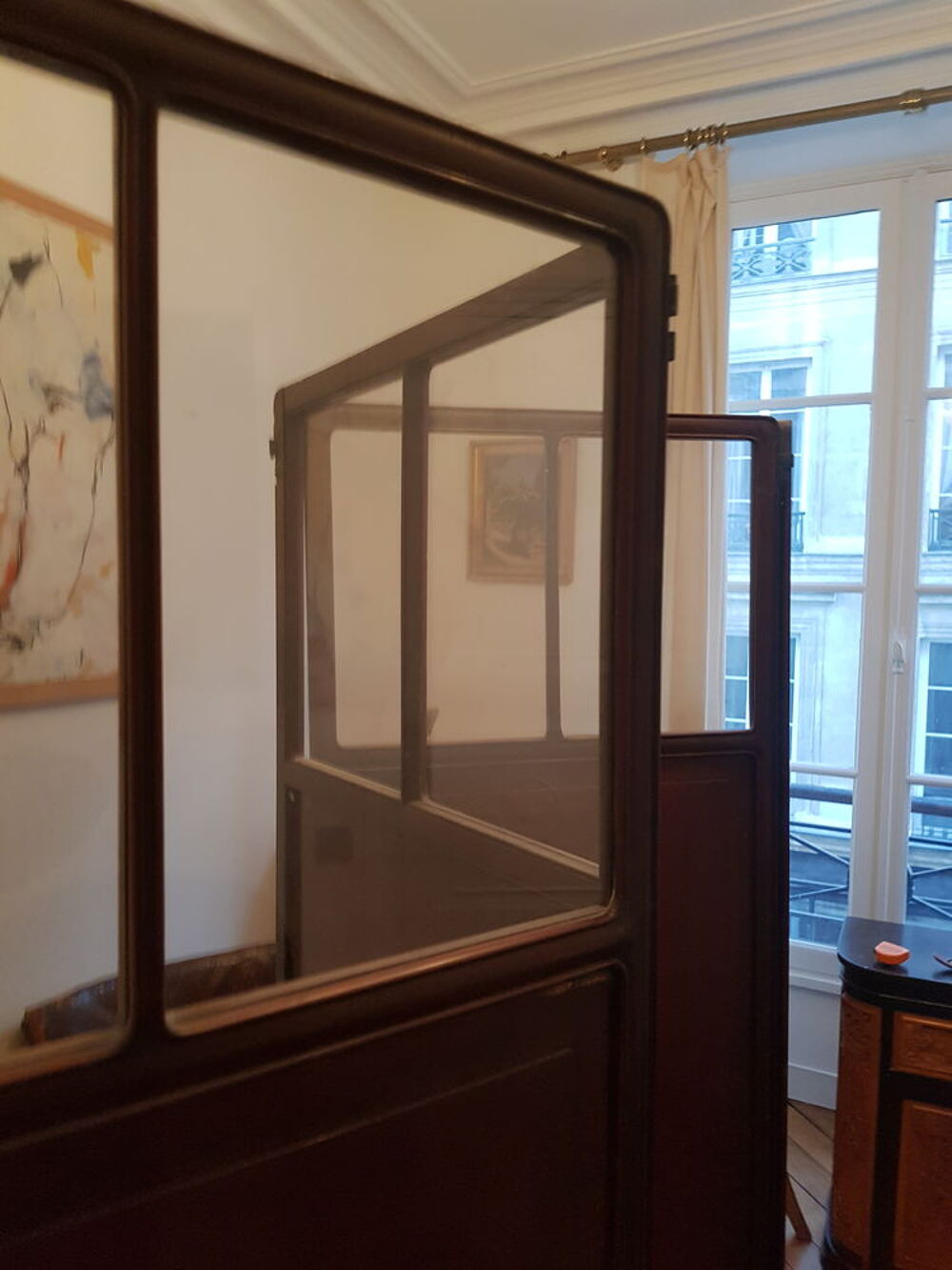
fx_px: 953
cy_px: 635
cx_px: 476
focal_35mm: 26
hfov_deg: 53.1
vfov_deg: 67.3
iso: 200
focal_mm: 4.2
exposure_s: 1/33
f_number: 1.7
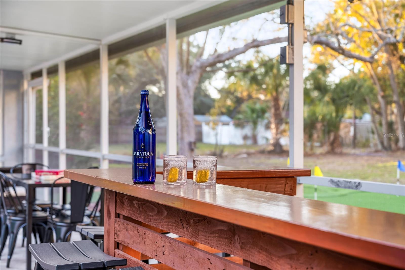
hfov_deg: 39.6
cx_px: 202
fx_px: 562
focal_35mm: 50
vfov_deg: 27.0
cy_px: 135
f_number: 4
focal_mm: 50
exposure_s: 1/50
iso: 100
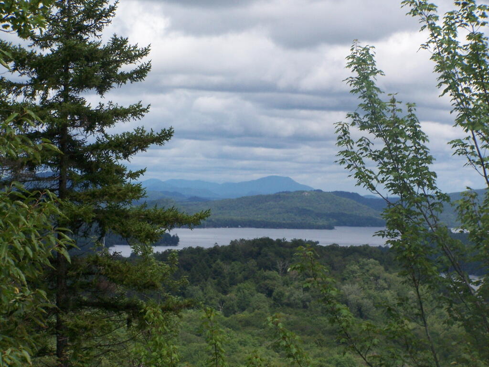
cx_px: 244
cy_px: 184
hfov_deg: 16.8
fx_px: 1653
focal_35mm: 117
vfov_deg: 12.7
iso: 200
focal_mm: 19.4
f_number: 6.3
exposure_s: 1/1000
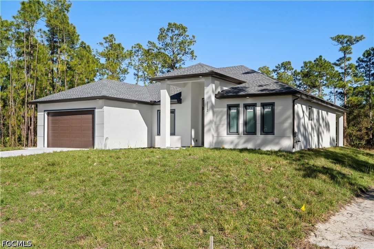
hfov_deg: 54.4
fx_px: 364
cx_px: 187
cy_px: 124
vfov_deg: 37.9
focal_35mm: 35
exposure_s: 1/200
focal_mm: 35
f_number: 10
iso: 100
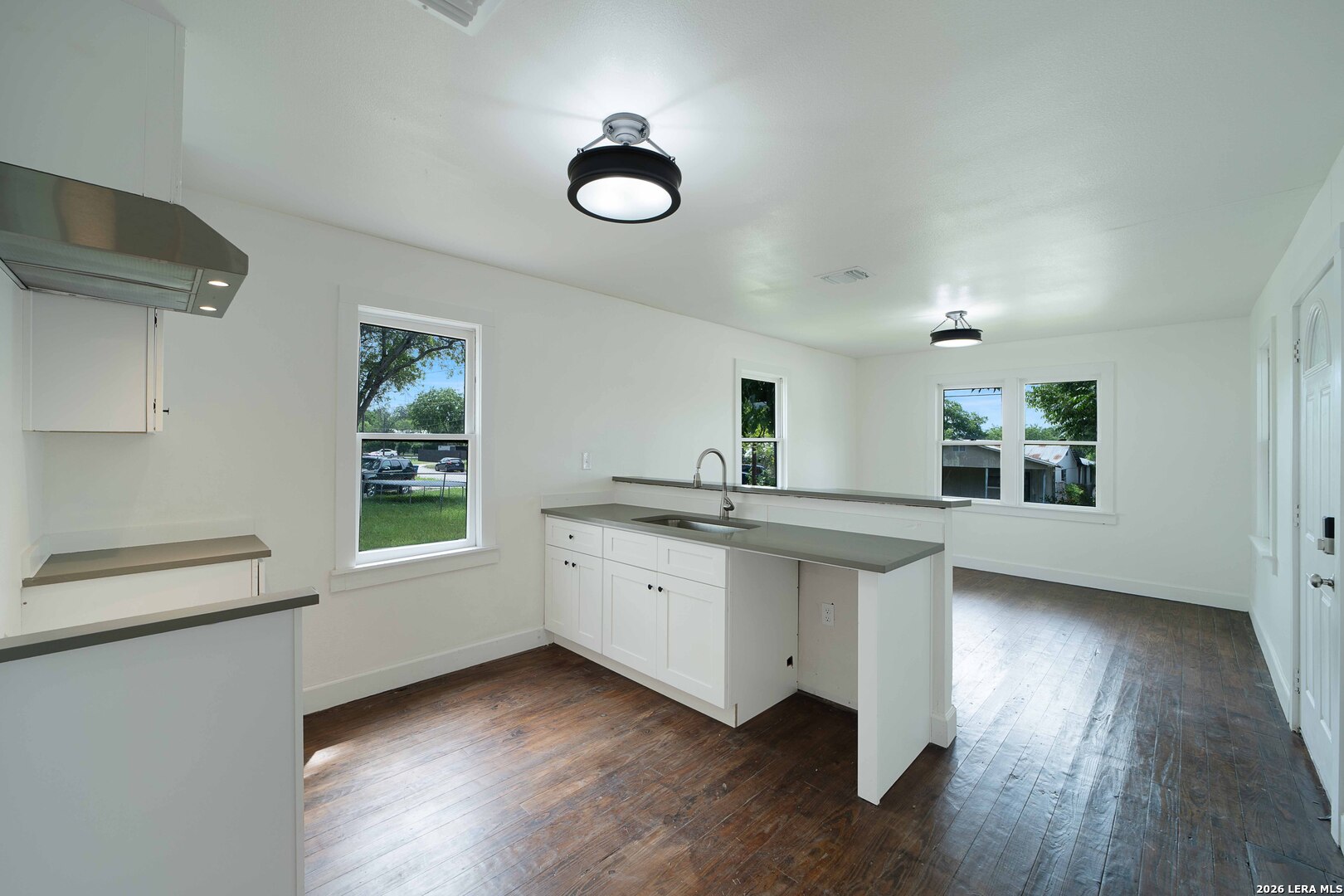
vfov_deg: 81.2
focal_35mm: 14
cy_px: 448
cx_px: 672
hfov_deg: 104.3
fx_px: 523
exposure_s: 1/4
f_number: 8
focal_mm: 14
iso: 200
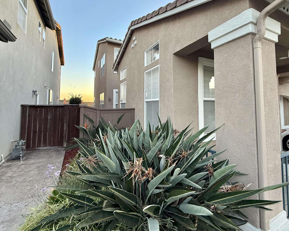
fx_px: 154
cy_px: 95
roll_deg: -0.3
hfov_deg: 85.7
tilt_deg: +6.1
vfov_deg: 73.2
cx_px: 167
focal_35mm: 18
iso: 100
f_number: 2.2
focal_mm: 2.22
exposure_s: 1/99
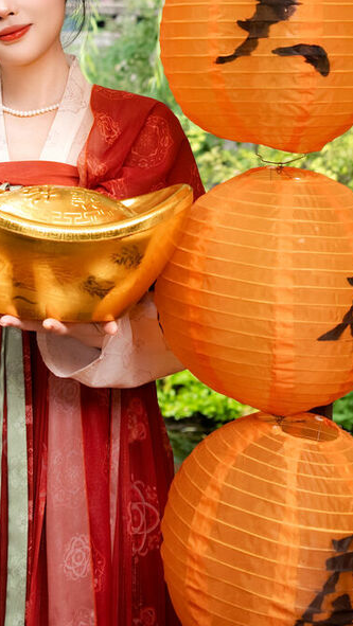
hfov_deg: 11.4
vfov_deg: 19.7
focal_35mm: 106
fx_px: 1762
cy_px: 36
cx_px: 247
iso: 640
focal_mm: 38
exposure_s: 1/125
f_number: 4
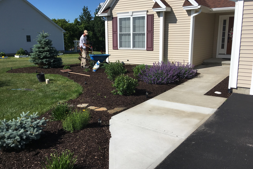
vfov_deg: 42.3
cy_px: 78
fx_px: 218
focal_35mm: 31
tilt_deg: -11.0
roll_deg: -0.1
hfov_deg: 60.3
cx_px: 126
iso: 25
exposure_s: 1/2653
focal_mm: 4.15
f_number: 2.2
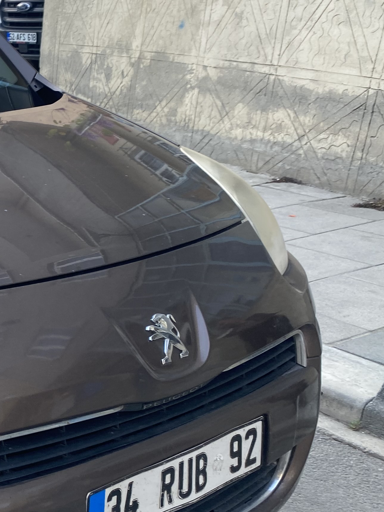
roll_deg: -3.1
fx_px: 902
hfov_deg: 21.0
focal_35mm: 61
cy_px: 277
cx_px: -162
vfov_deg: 31.7
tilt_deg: -15.4
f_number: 1.8
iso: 32
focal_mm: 4.25
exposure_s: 1/122
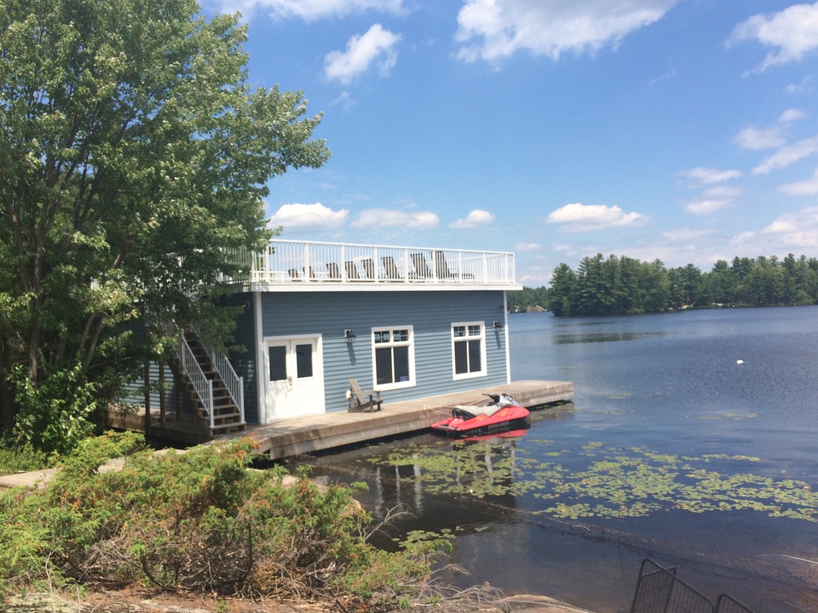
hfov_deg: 61.7
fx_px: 685
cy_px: 306
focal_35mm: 29
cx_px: 409
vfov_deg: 48.2
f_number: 2.2
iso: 32
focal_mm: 4.15
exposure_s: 1/2053
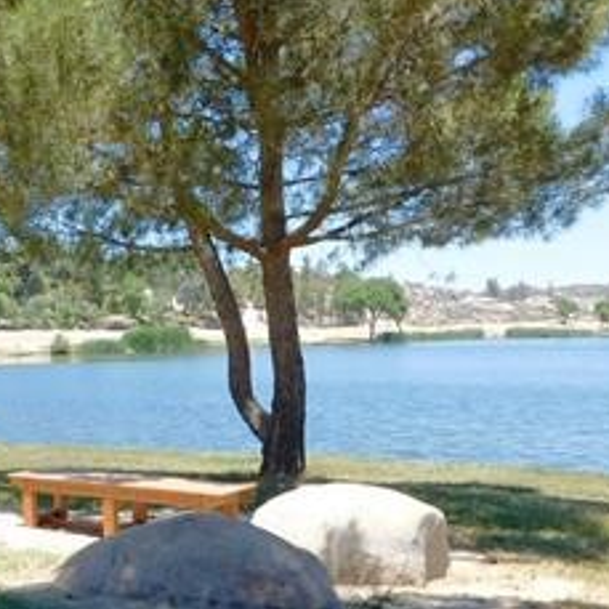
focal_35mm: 52
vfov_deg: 32.4
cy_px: 422
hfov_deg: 31.2
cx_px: 53
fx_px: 1035
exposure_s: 1/800
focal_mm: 5.3
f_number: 3.2
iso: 125
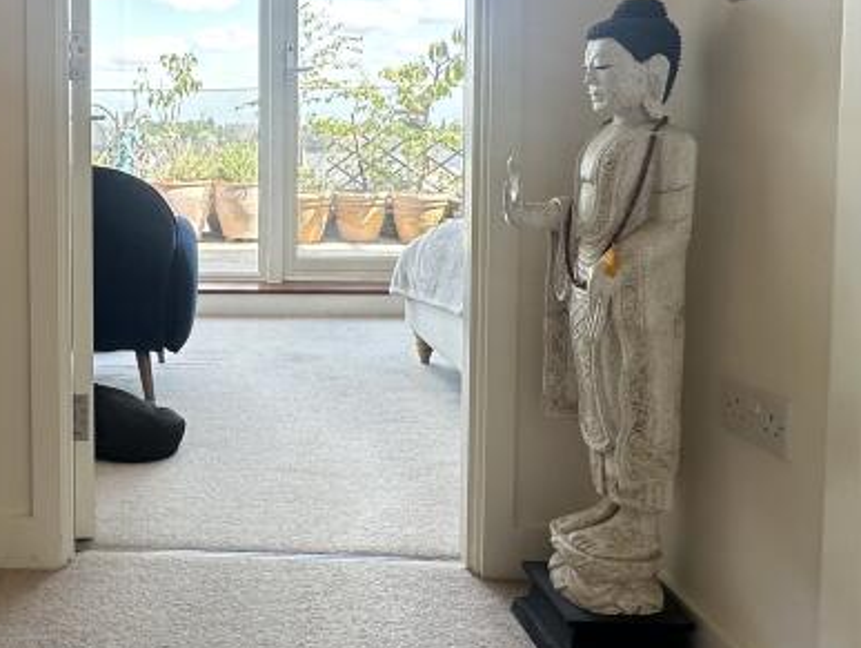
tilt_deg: -2.4
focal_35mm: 37
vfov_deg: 37.9
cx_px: 116
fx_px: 921
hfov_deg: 46.1
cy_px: 178
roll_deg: -0.3
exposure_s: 1/144
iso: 40
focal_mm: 2.22
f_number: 2.2
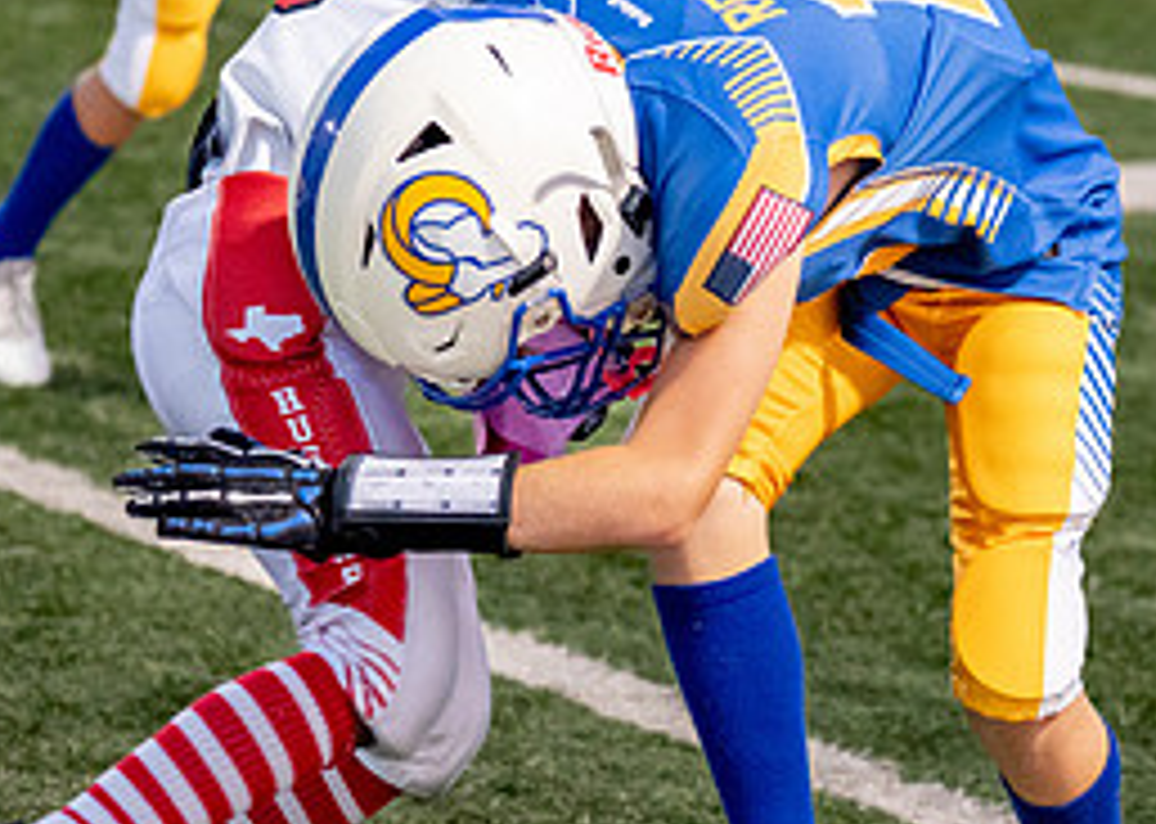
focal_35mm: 202
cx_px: 821
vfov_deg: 7.1
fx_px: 6625
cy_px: 411
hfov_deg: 10.0
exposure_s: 1/1000
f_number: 2.8
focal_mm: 70
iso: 2000
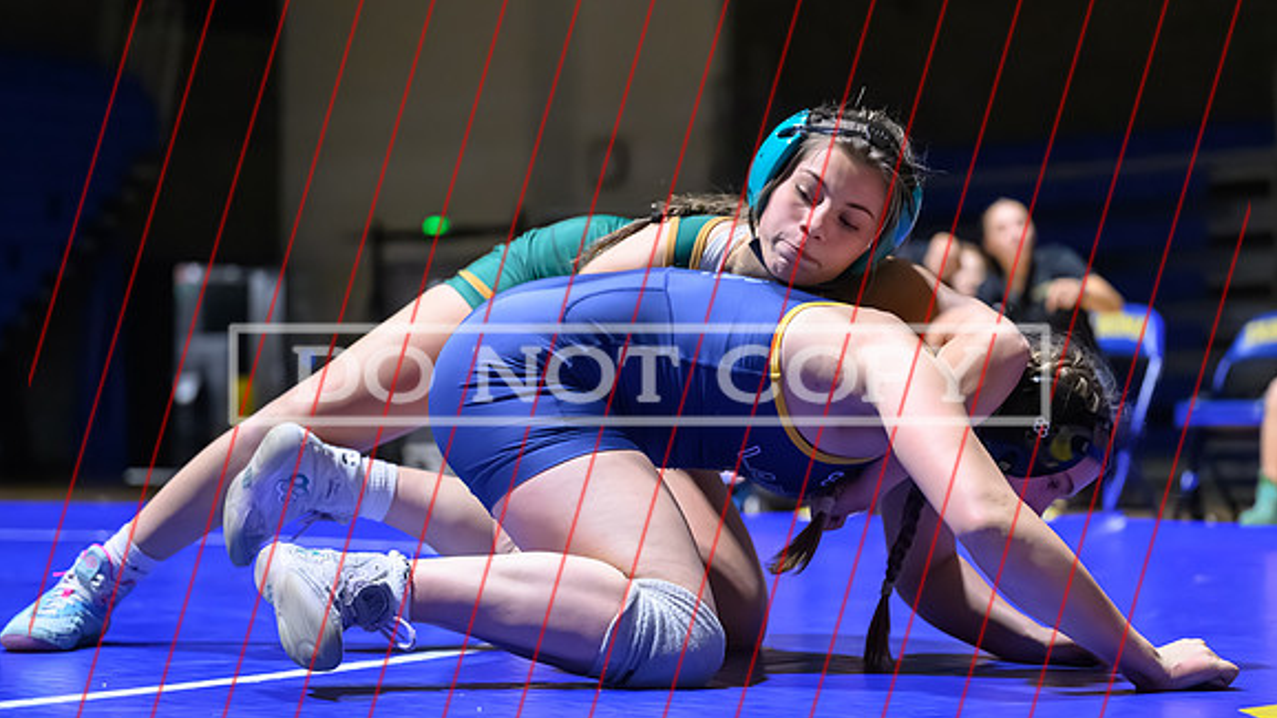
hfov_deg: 25.0
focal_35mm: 85
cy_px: 401
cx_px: 661
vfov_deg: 14.2
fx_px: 2878
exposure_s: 1/640
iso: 10000
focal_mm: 70
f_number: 2.8
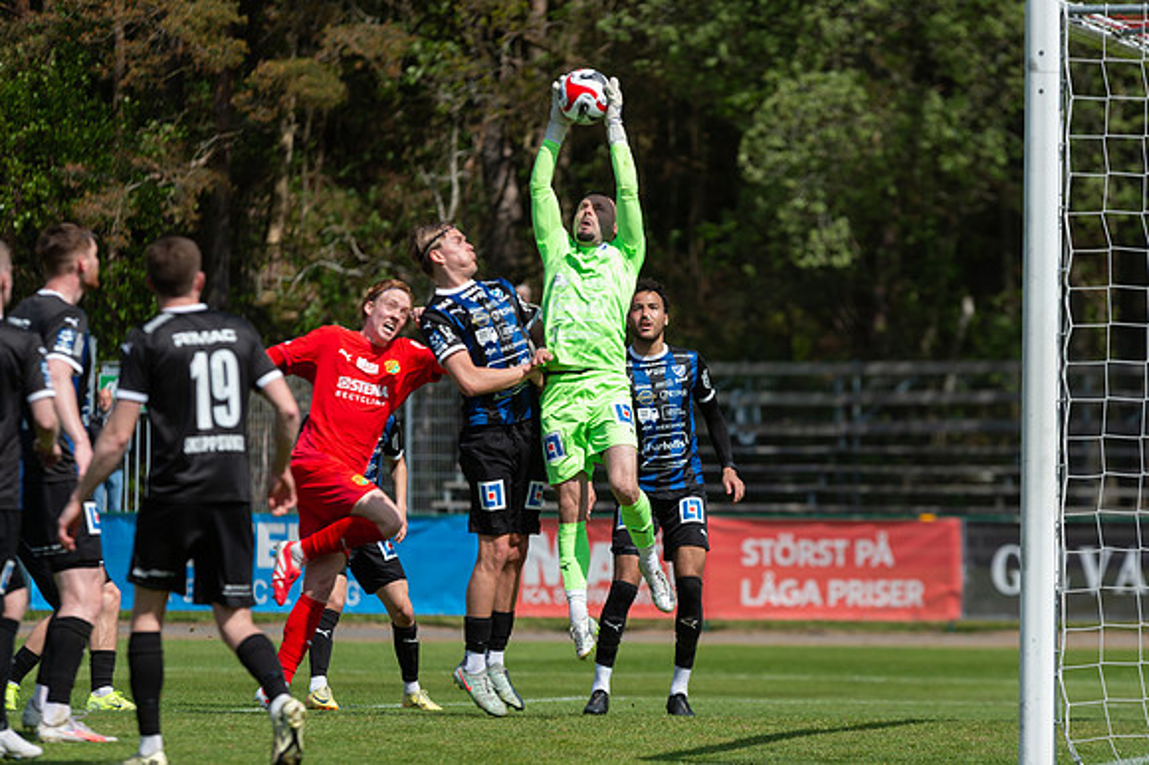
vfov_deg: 6.5
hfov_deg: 9.7
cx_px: 574
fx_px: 6755
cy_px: 382
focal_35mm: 212
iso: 100
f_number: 4
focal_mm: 200
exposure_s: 1/1000
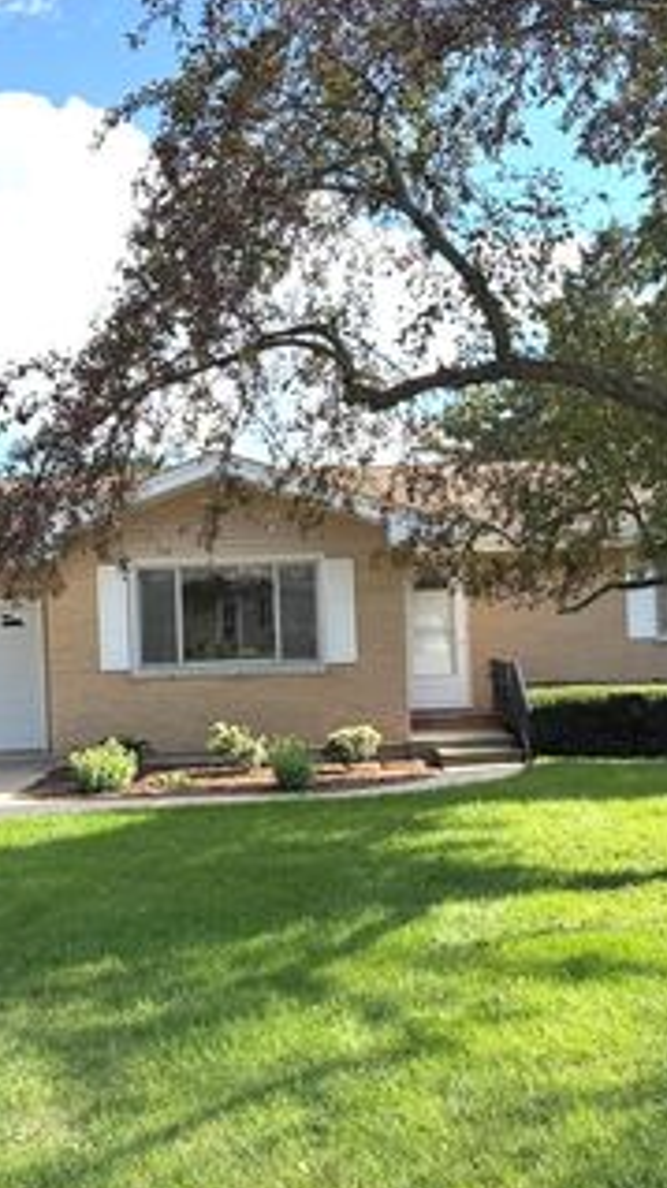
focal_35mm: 41
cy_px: 628
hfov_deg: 28.9
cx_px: 302
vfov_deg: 49.4
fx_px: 1292
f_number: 1.78
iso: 100
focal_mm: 6.76
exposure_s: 1/2445
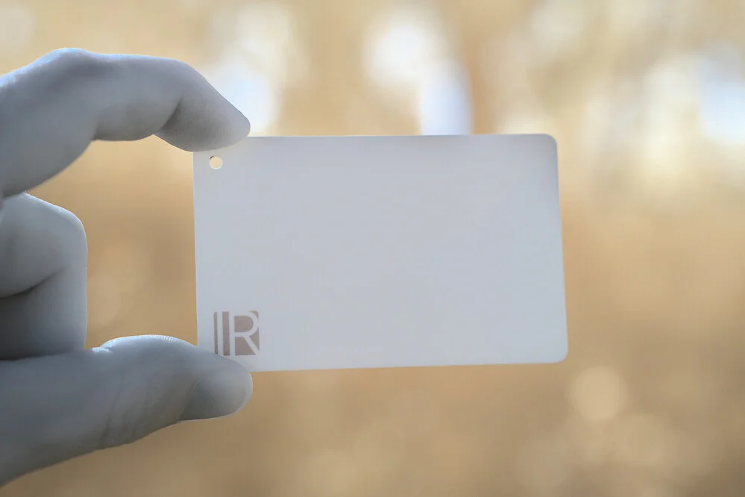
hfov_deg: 27.0
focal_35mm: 75
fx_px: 1552
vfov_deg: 18.2
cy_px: 248
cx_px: 372
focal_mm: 50
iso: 160
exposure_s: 1/800
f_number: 4
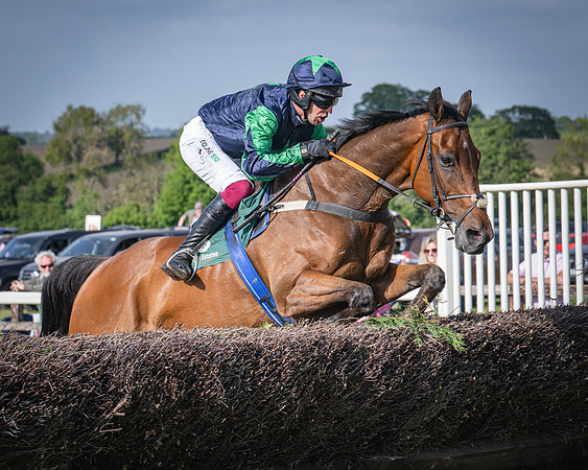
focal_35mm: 138
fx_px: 2398
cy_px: 266
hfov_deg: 14.0
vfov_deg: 11.2
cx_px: 307
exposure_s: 1/1600
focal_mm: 70
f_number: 4.5
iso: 200
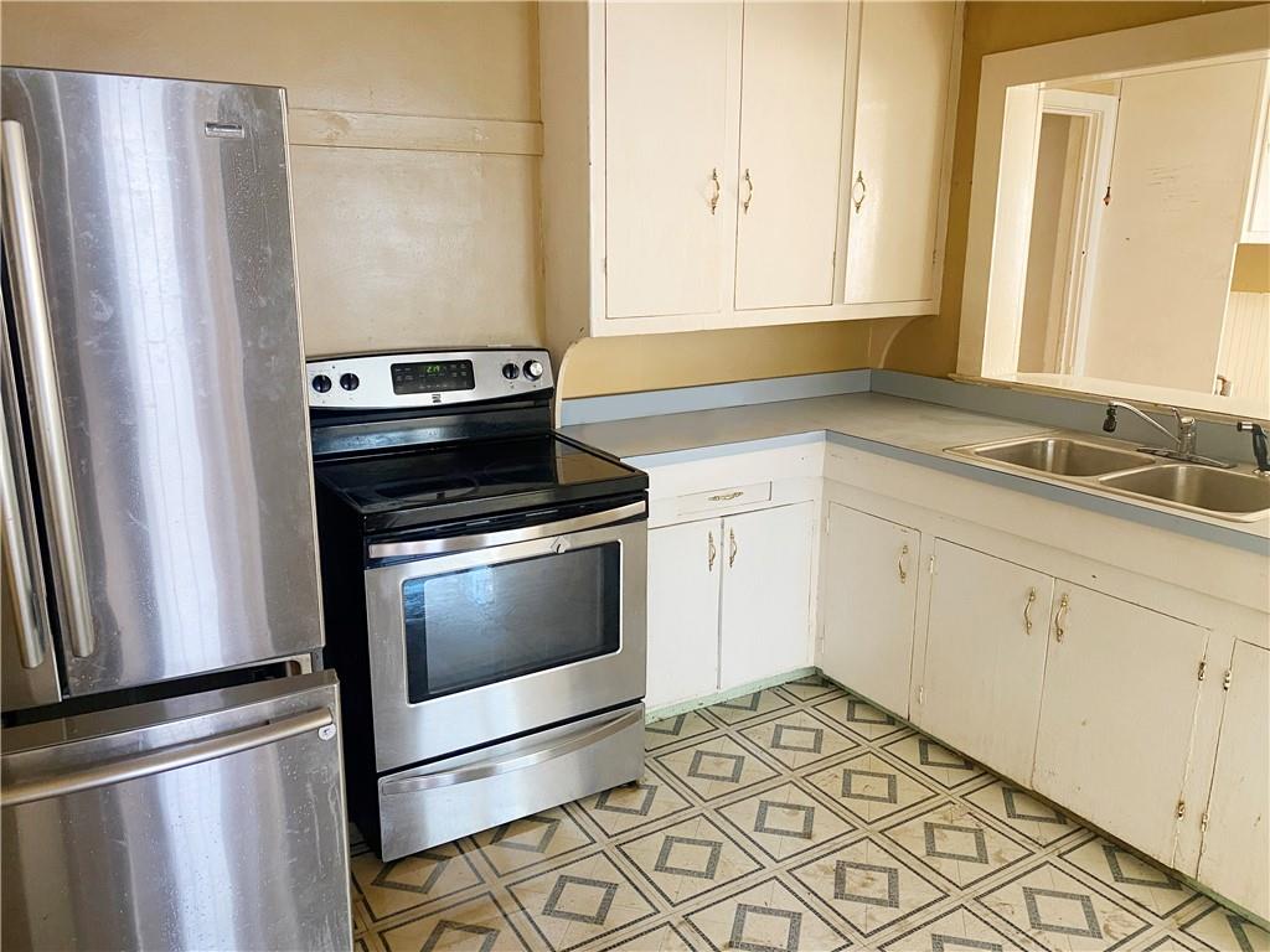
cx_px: 635
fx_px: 954
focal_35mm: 26
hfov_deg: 67.3
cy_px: 476
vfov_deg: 53.1
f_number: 1.8
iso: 250
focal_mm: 4.25
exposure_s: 1/60
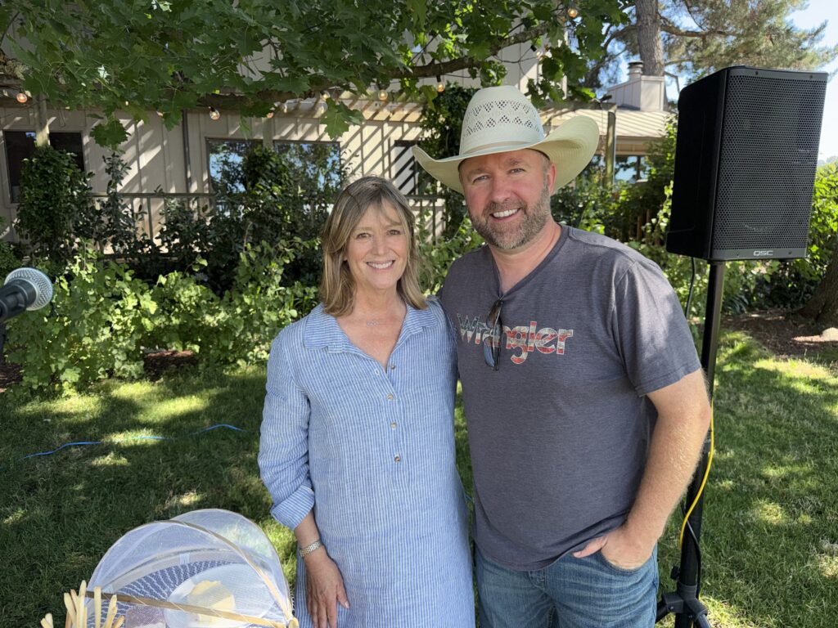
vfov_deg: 56.8
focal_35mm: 24
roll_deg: +1.1
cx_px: 419
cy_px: 314
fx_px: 581
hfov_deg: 71.6
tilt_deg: -8.7
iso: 50
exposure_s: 1/563
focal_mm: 6.76
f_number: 1.78
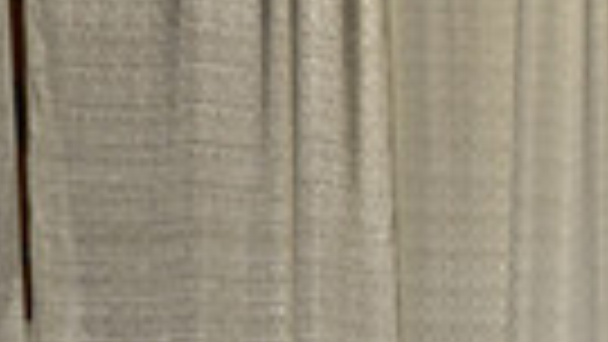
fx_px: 2322
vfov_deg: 7.9
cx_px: 1175
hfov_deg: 13.1
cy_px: 776
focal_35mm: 144
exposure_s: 1/60
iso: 200
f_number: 5
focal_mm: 32
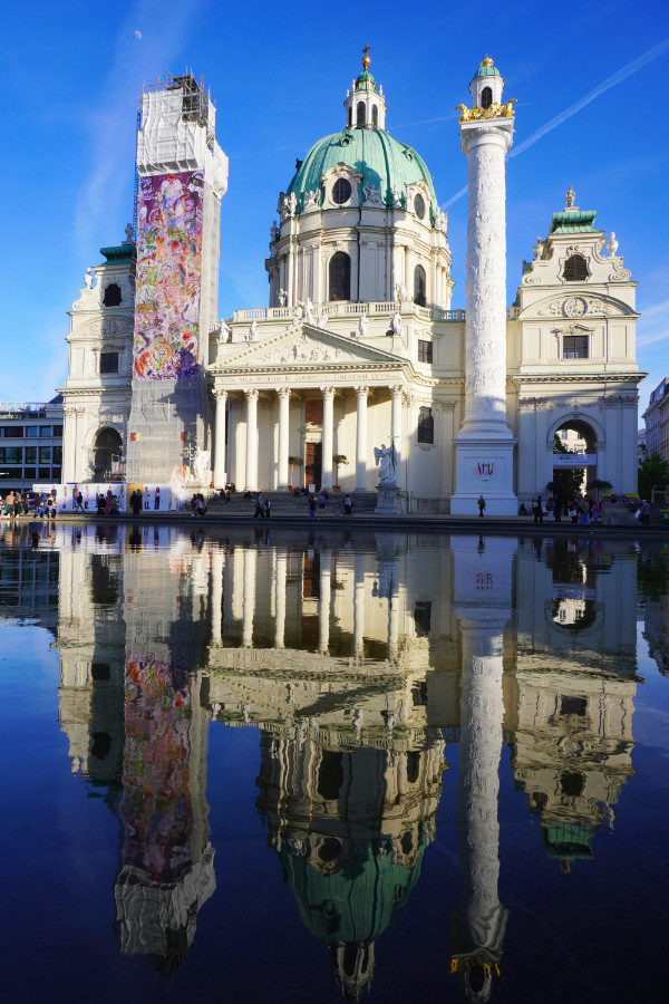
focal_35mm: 24
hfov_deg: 53.1
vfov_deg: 73.7
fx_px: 669
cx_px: 334
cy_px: 502
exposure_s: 1/160
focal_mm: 16
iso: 100
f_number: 10
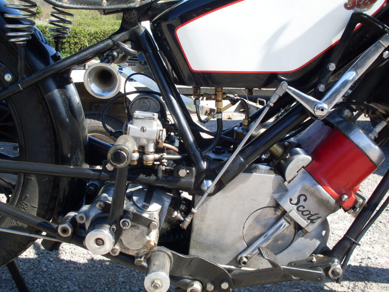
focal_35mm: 38
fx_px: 427
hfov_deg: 49.0
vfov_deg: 37.7
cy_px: 146
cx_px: 194
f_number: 8.4
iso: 80
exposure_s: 1/90
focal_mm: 6.3
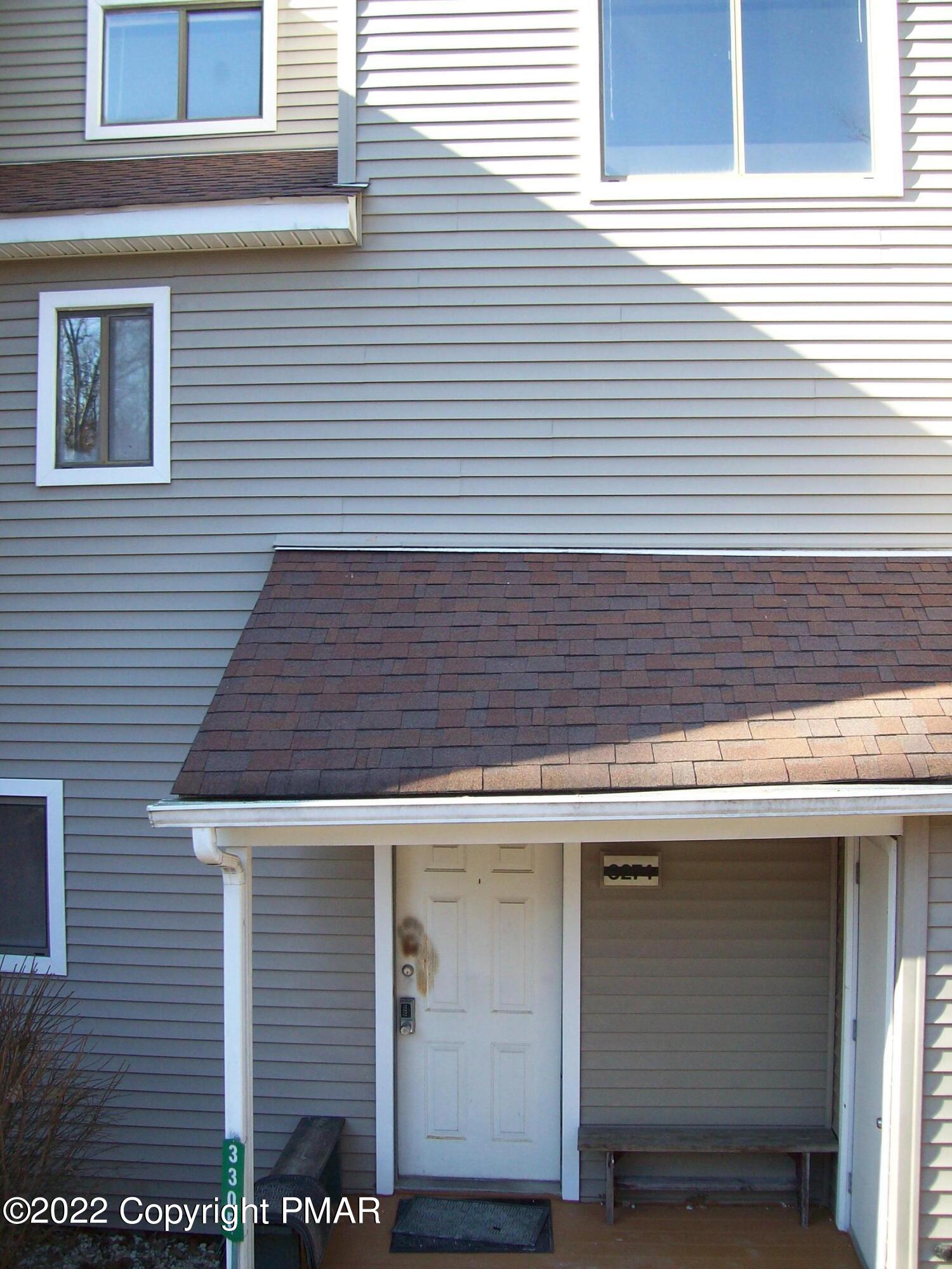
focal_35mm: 36
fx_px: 1320
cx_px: 476
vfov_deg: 51.4
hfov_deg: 39.7
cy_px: 634
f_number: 2.7
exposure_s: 1/157
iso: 80
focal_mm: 6
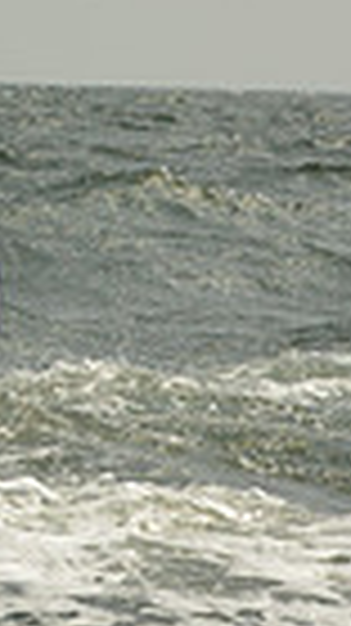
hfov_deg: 3.8
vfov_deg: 7.0
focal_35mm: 307
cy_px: -128
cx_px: -936
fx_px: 5089
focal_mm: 70
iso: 320
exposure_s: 1/1250
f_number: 10
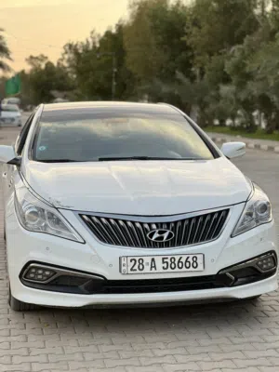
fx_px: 827
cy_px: 186
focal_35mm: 77
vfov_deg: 25.3
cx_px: 140
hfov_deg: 19.1
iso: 64
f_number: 2.8
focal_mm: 9
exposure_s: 1/121
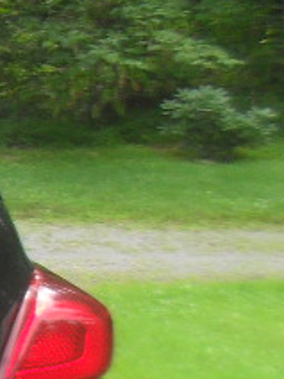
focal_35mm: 169
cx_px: -518
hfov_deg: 7.8
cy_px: 504
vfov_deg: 11.4
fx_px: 1849
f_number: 3.2
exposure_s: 1/125
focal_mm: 6.3
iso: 100
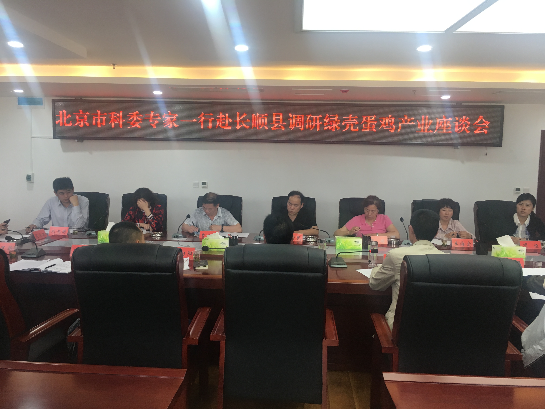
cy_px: 204
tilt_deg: -5.6
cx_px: 272
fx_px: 457
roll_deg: -2.0
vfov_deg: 48.2
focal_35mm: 29
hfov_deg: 61.7
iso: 64
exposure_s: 1/33
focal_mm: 4.15
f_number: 2.2
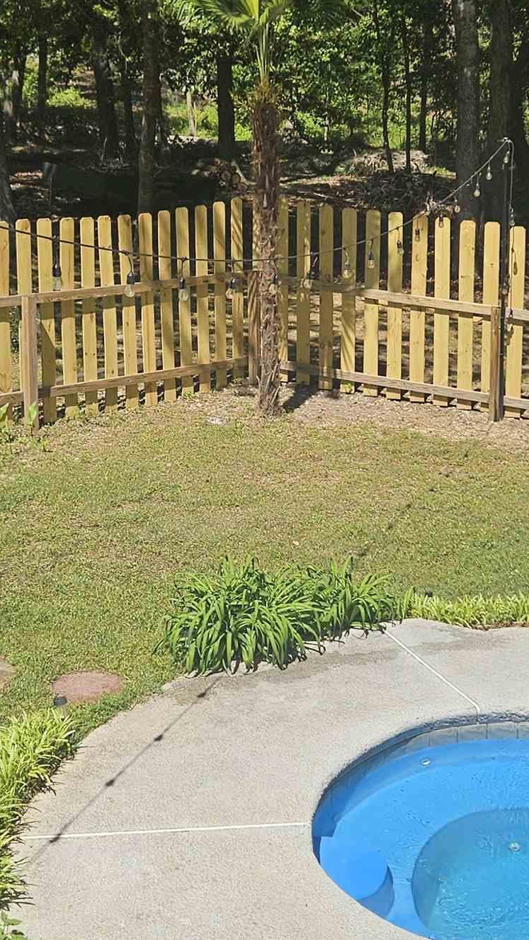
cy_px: 460
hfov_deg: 20.7
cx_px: 266
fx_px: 1446
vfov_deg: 36.0
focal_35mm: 58
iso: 25
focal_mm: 5.4
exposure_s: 1/2483
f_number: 1.8
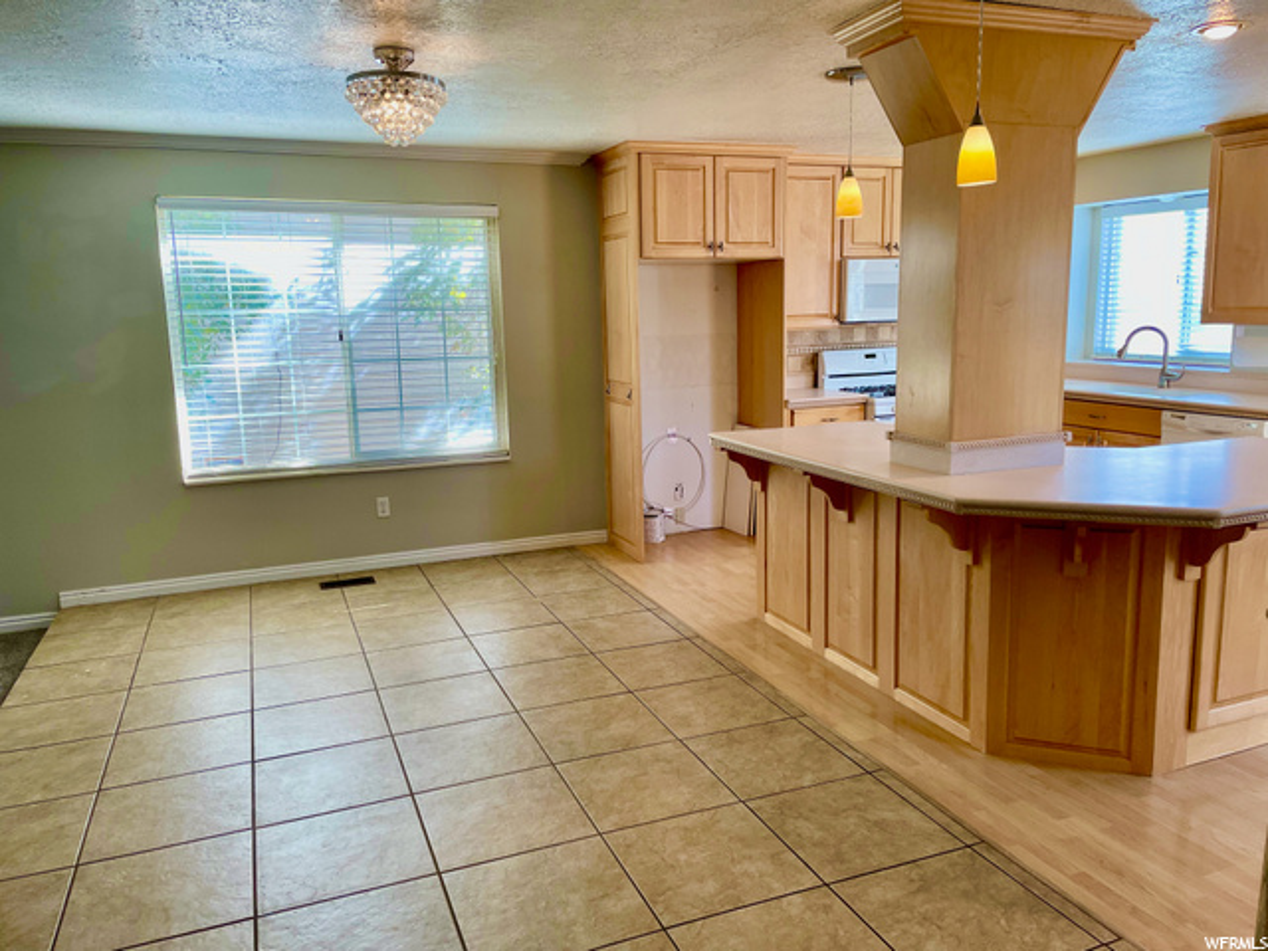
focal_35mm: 26
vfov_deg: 53.1
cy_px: 476
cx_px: 634
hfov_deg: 67.3
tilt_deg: -8.8
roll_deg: +1.7
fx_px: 952
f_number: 1.6
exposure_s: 1/120
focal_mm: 4.2
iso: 64
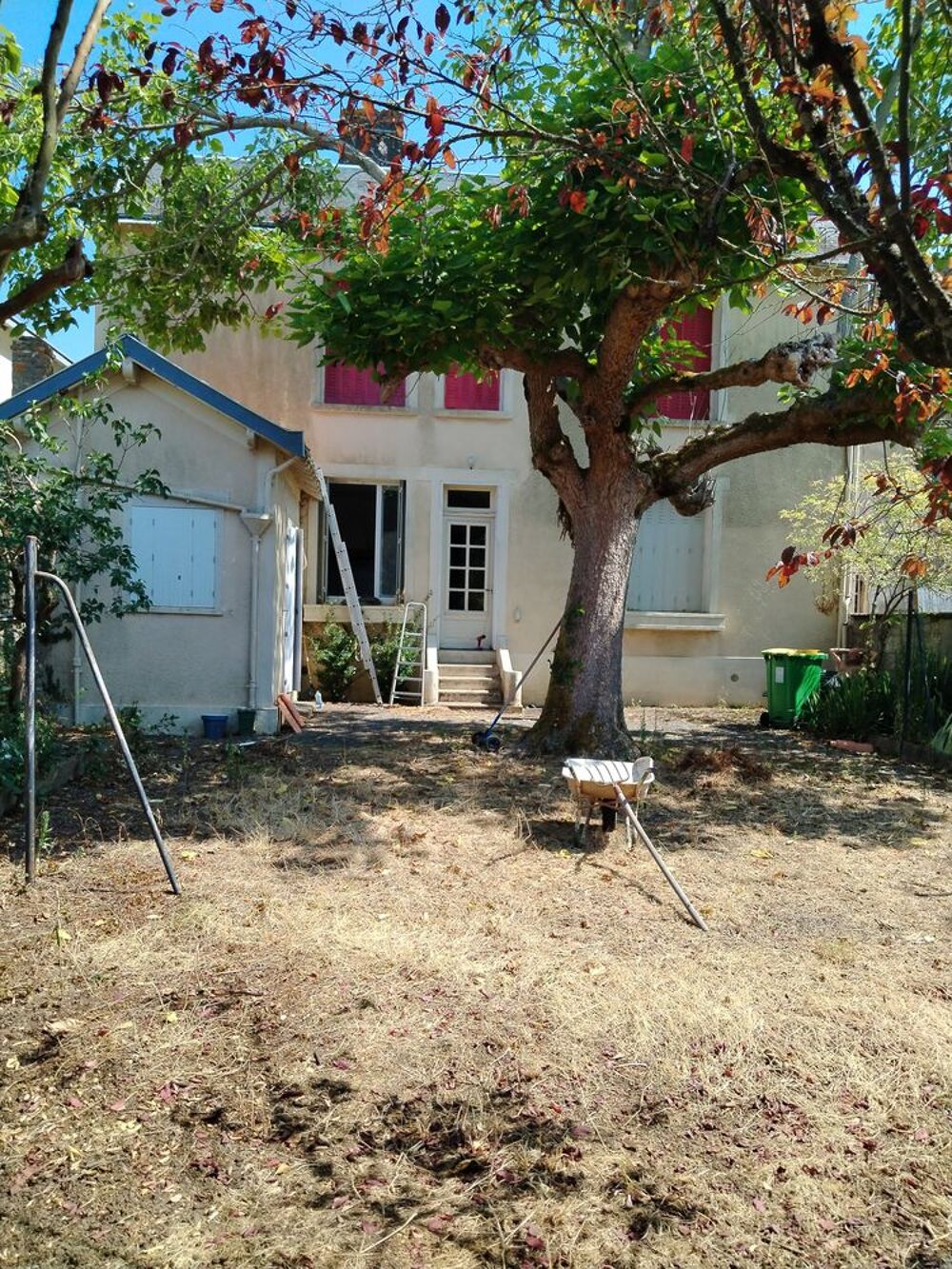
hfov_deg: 53.1
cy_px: 634
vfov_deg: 67.3
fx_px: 953
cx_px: 476
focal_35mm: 26
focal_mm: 4.25
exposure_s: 1/799
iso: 100
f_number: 1.8
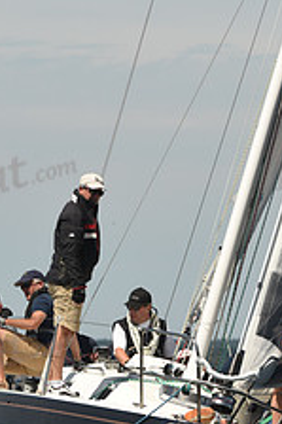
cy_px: 441
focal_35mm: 674
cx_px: 175
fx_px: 7931
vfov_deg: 3.1
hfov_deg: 2.0
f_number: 6.3
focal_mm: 260
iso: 250
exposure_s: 1/1000
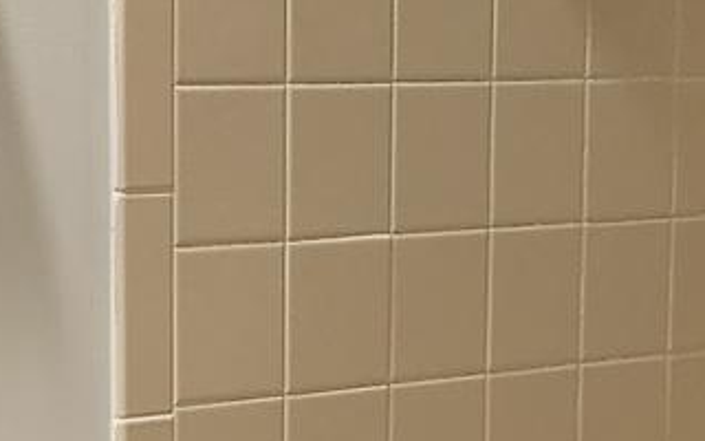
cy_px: 593
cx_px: 20
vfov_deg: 8.3
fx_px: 2997
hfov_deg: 13.3
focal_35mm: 156
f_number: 1.8
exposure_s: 1/120
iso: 250
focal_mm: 6.4
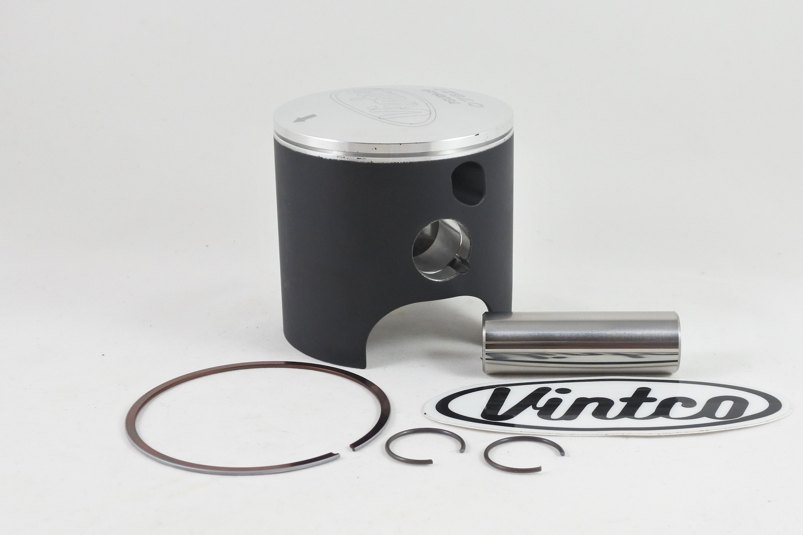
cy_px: 268
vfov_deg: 33.4
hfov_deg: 48.5
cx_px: 402
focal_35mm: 40
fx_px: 892
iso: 500
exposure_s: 1/125
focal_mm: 15
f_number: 4.2
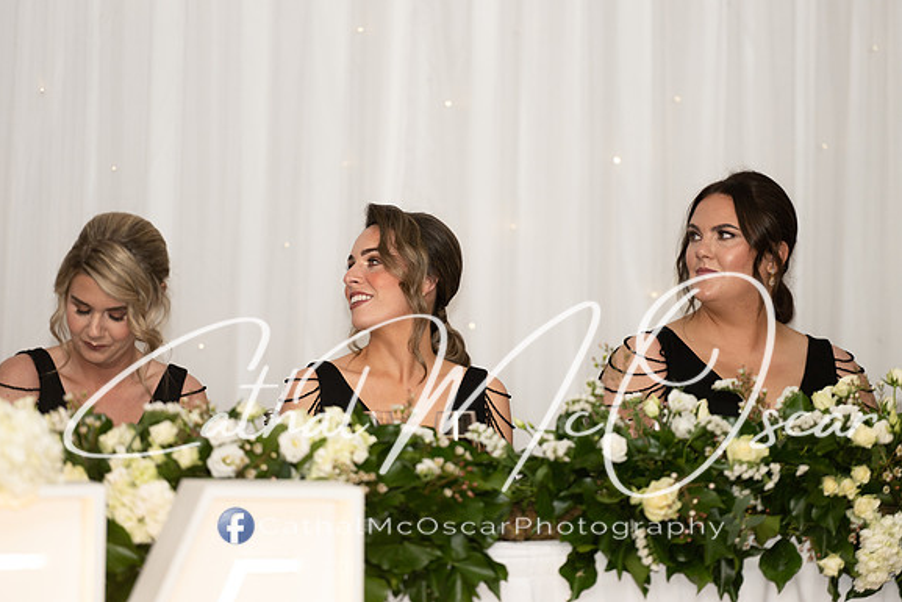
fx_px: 4912
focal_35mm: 196
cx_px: 450
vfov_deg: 7.0
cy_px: 301
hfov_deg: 10.5
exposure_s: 1/160
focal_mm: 195
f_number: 2.8
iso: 400
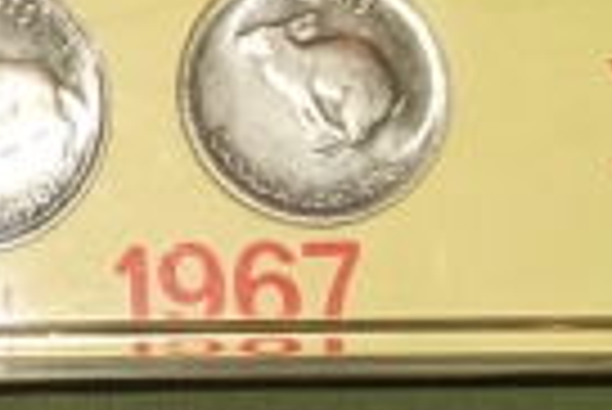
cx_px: -256
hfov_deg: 15.4
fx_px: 2110
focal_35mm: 124
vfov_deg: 11.1
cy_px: 90
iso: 100
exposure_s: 1/45
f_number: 3.5
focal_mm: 4.9
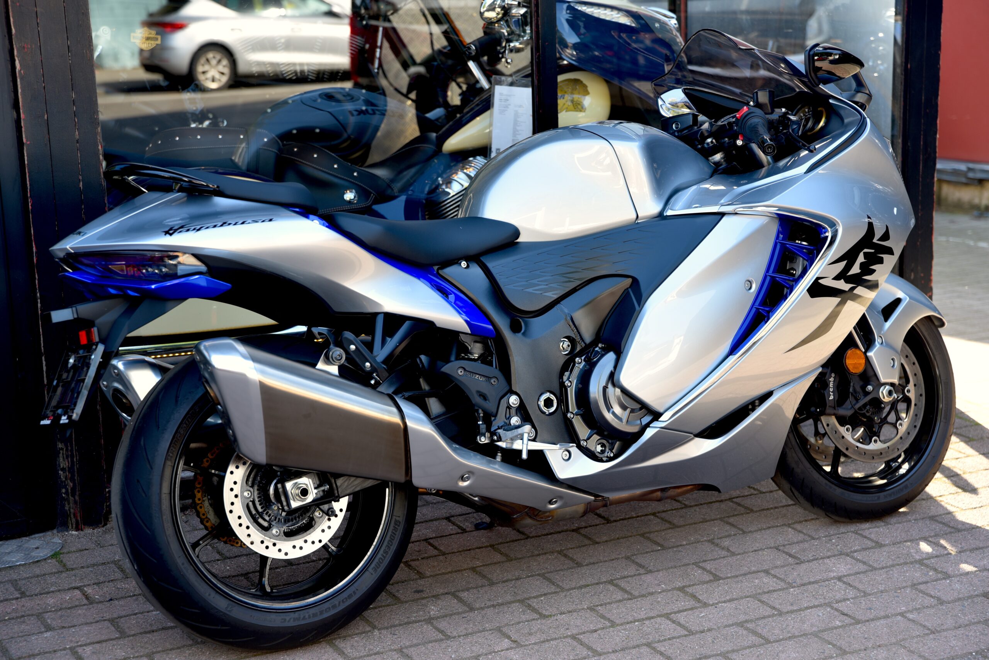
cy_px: 330
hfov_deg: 28.8
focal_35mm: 70
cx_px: 494
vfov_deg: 19.5
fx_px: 1924
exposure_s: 1/60
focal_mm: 70
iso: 100
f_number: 4
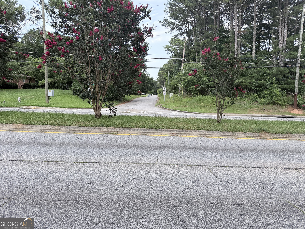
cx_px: 152
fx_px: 211
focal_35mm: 24
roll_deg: +1.8
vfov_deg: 56.8
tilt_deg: -3.2
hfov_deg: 71.6
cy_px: 114
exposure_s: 1/868
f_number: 1.78
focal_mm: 6.76
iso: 100
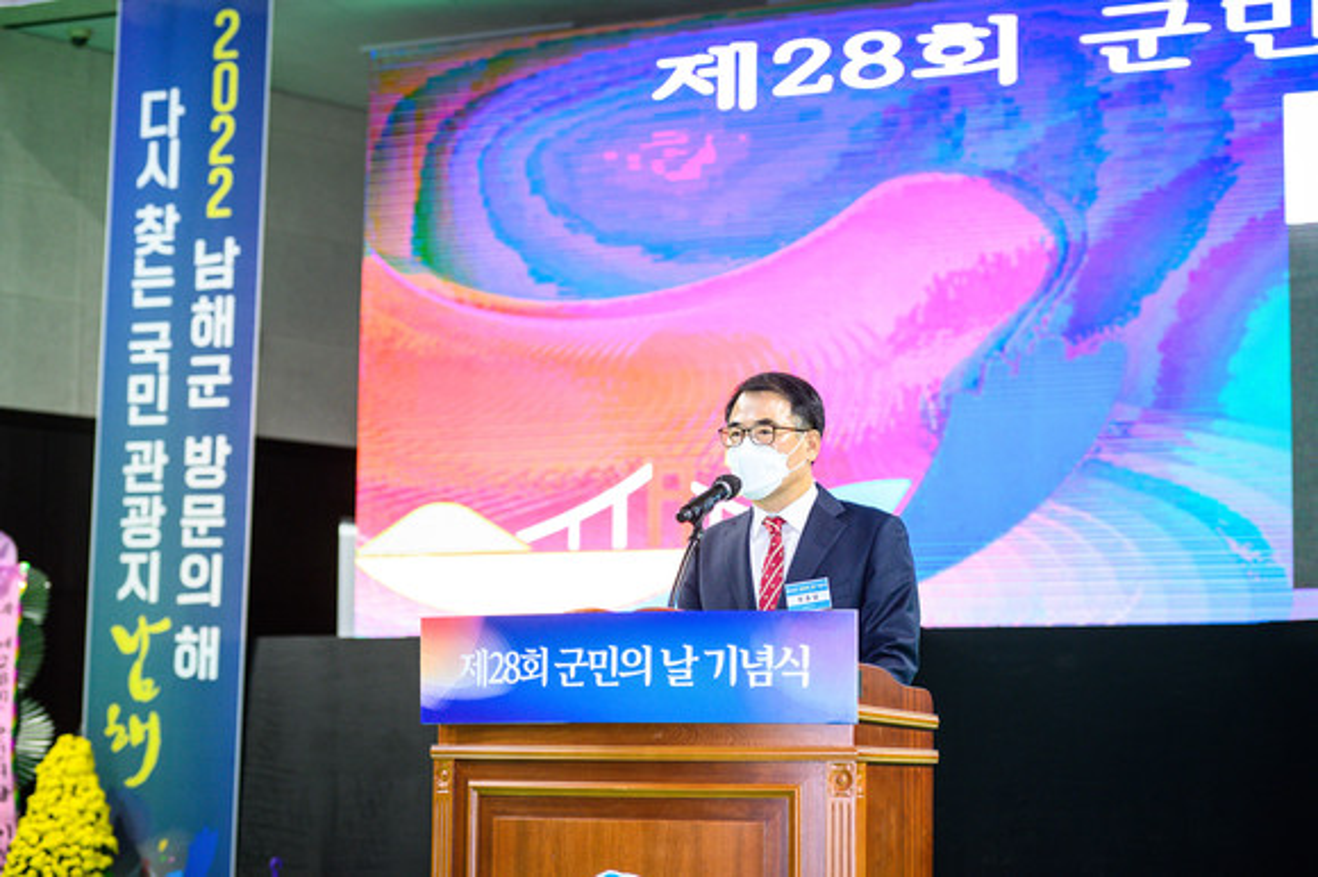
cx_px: 659
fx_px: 2744
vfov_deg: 18.2
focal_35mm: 75
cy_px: 438
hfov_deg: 27.0
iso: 2000
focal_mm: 75
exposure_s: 1/200
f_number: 3.2
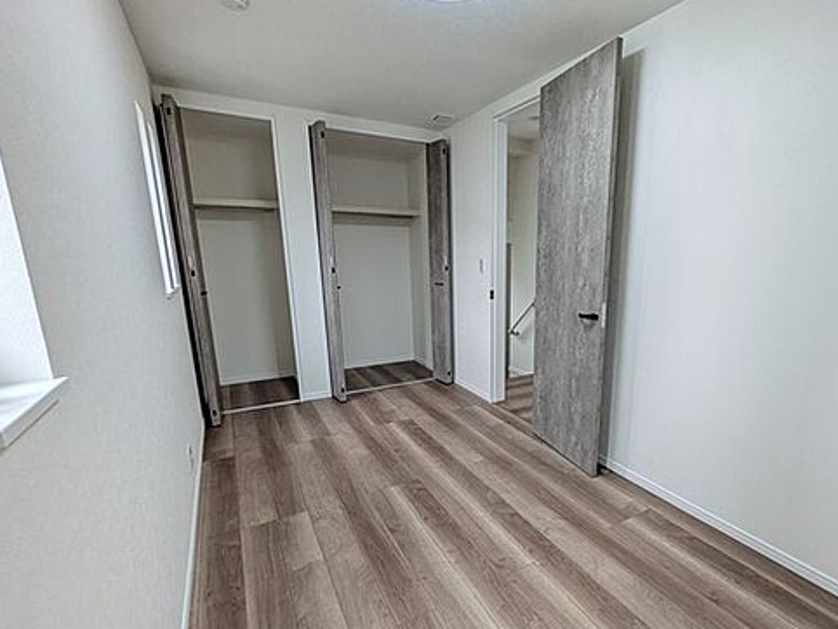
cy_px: 352
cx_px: 490
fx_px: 436
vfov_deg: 71.4
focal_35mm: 18
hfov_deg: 86.9
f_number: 2.2
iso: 177
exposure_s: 1/120
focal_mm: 1.83
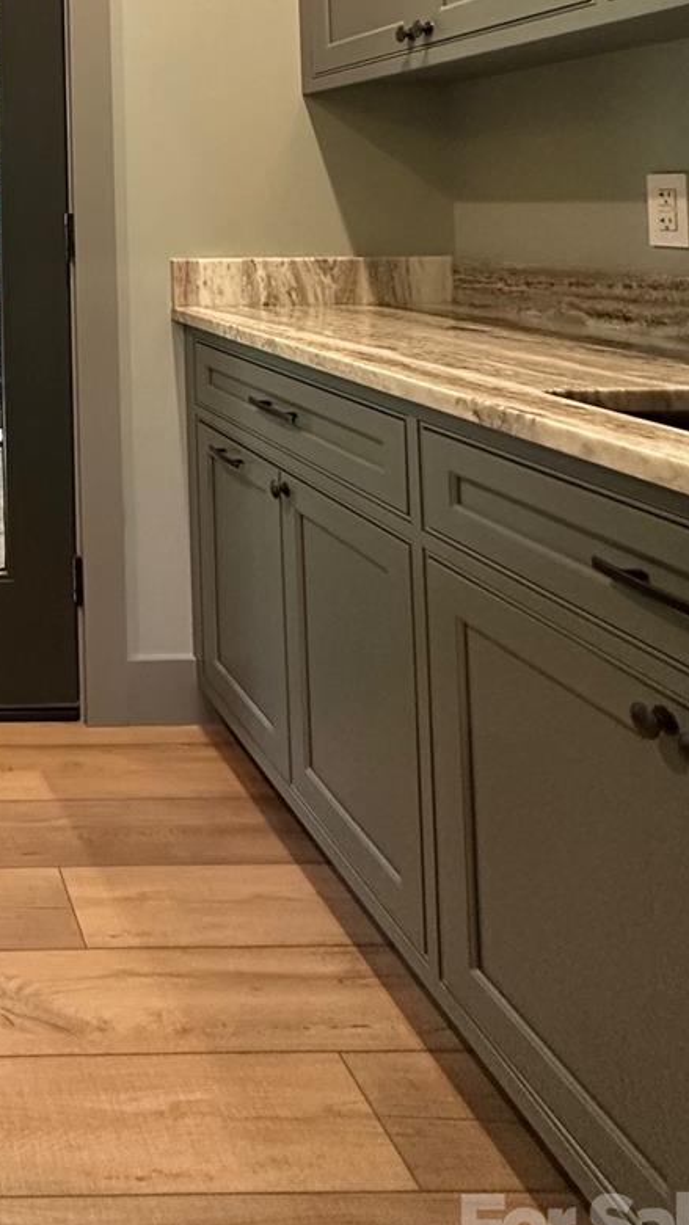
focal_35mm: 30
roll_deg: +0.3
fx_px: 975
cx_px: -162
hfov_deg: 31.7
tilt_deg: +3.4
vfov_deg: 57.0
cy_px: 163
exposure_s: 1/60
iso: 320
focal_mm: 2.22
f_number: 2.2
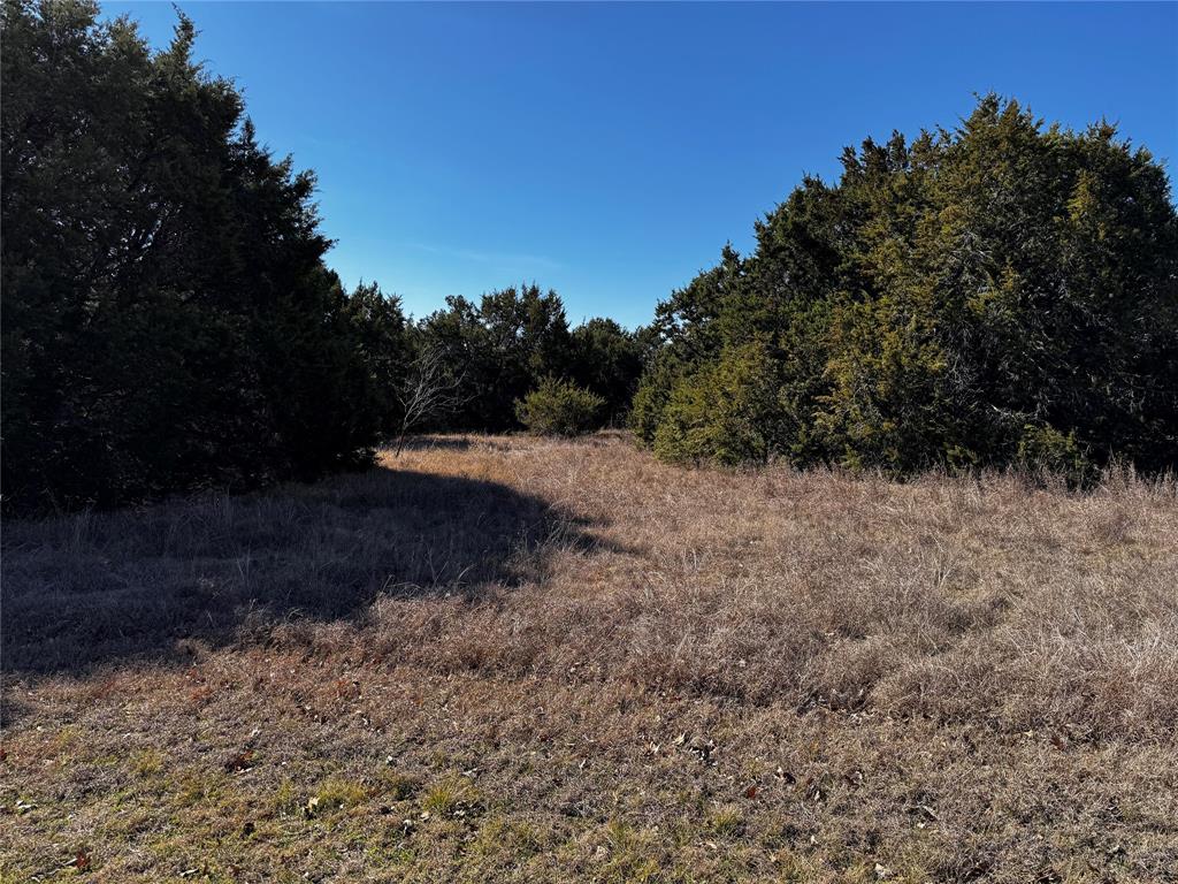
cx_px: 589
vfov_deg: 56.8
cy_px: 442
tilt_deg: -3.0
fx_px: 817
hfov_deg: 71.6
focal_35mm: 24
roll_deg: +1.1
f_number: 1.78
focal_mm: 6.76
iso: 80
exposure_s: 1/3597
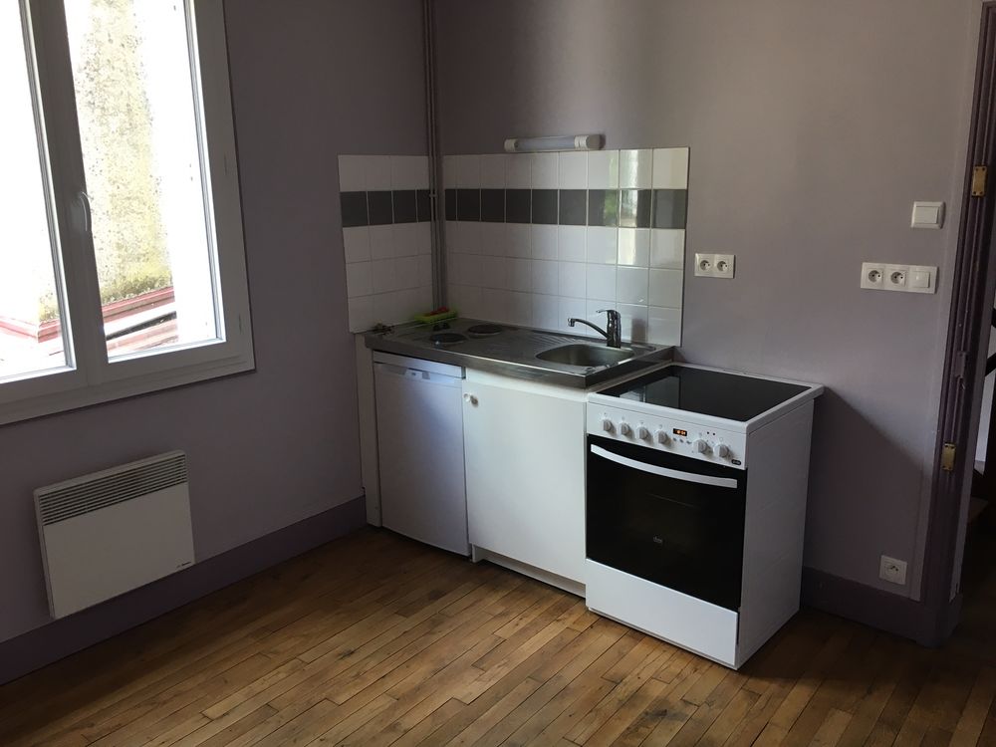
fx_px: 834
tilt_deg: -12.3
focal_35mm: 29
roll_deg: +1.0
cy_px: 374
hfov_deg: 61.7
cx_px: 498
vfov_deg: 48.2
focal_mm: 4.15
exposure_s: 1/33
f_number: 2.2
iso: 32
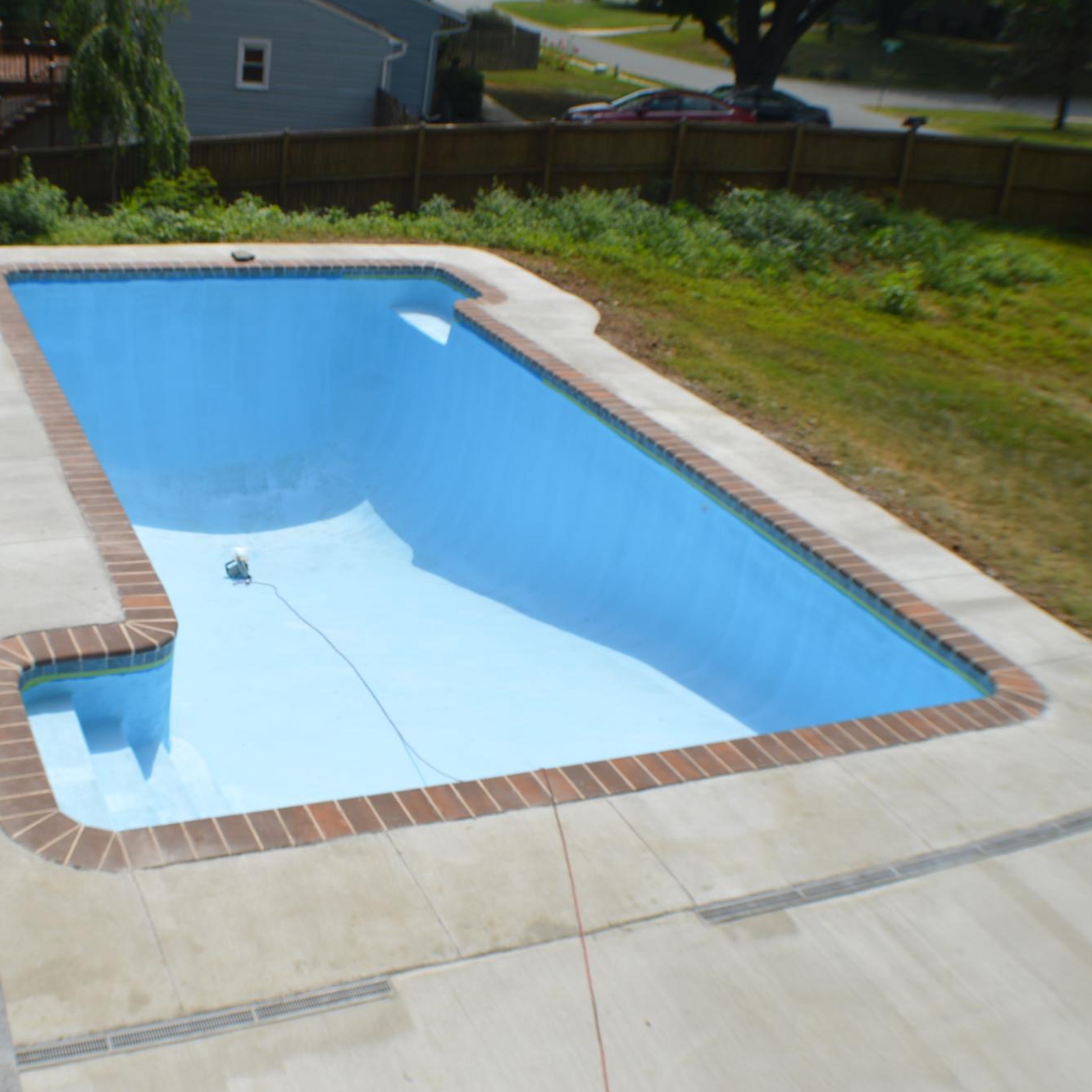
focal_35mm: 47
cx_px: 326
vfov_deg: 36.1
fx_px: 1677
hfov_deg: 35.5
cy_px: 539
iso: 100
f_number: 8
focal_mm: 24
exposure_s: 1/250
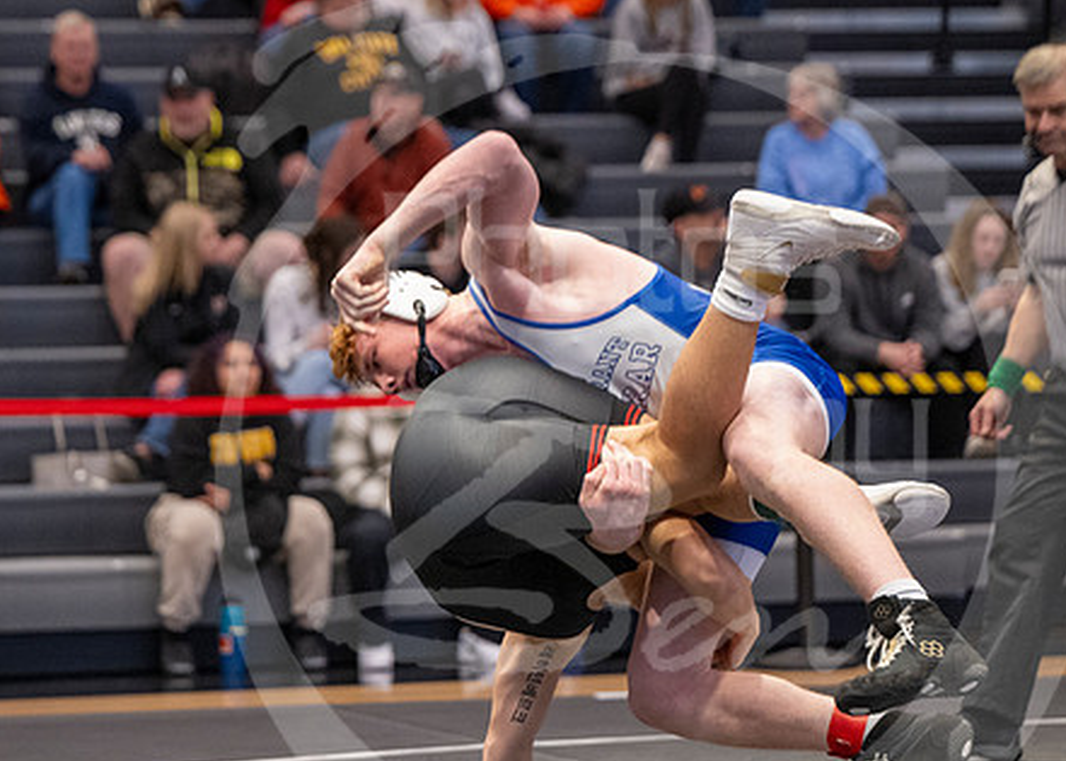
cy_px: 566
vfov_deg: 9.1
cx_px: 411
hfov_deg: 12.8
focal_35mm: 157
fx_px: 4753
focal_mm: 86
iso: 3200
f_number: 2.8
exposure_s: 1/1000
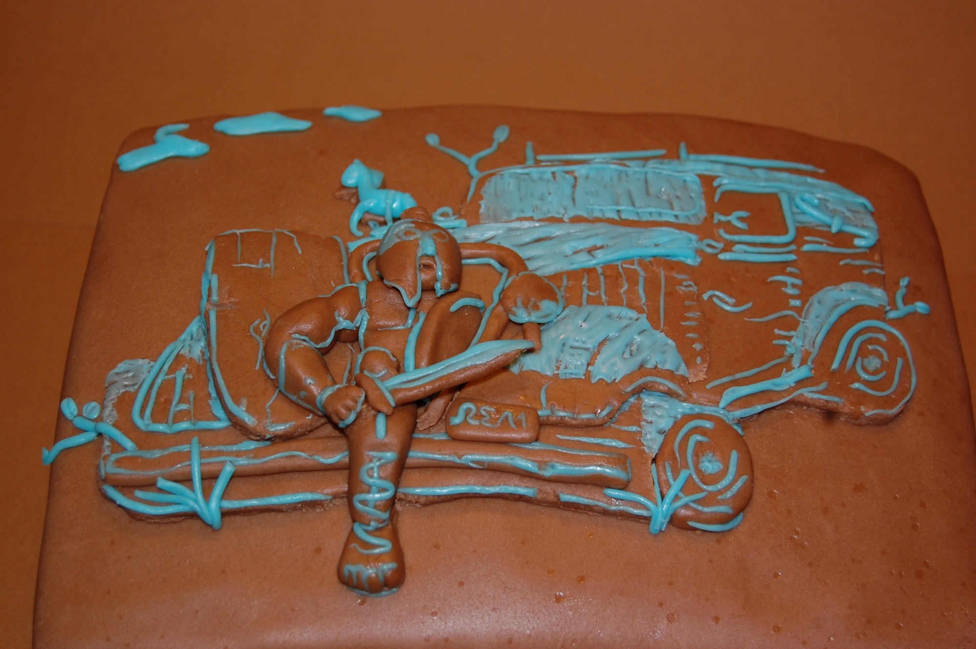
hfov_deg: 28.1
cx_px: 488
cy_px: 324
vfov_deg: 18.9
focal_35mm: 72
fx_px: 1950
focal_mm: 48
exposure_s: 1/60
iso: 400
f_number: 5.6
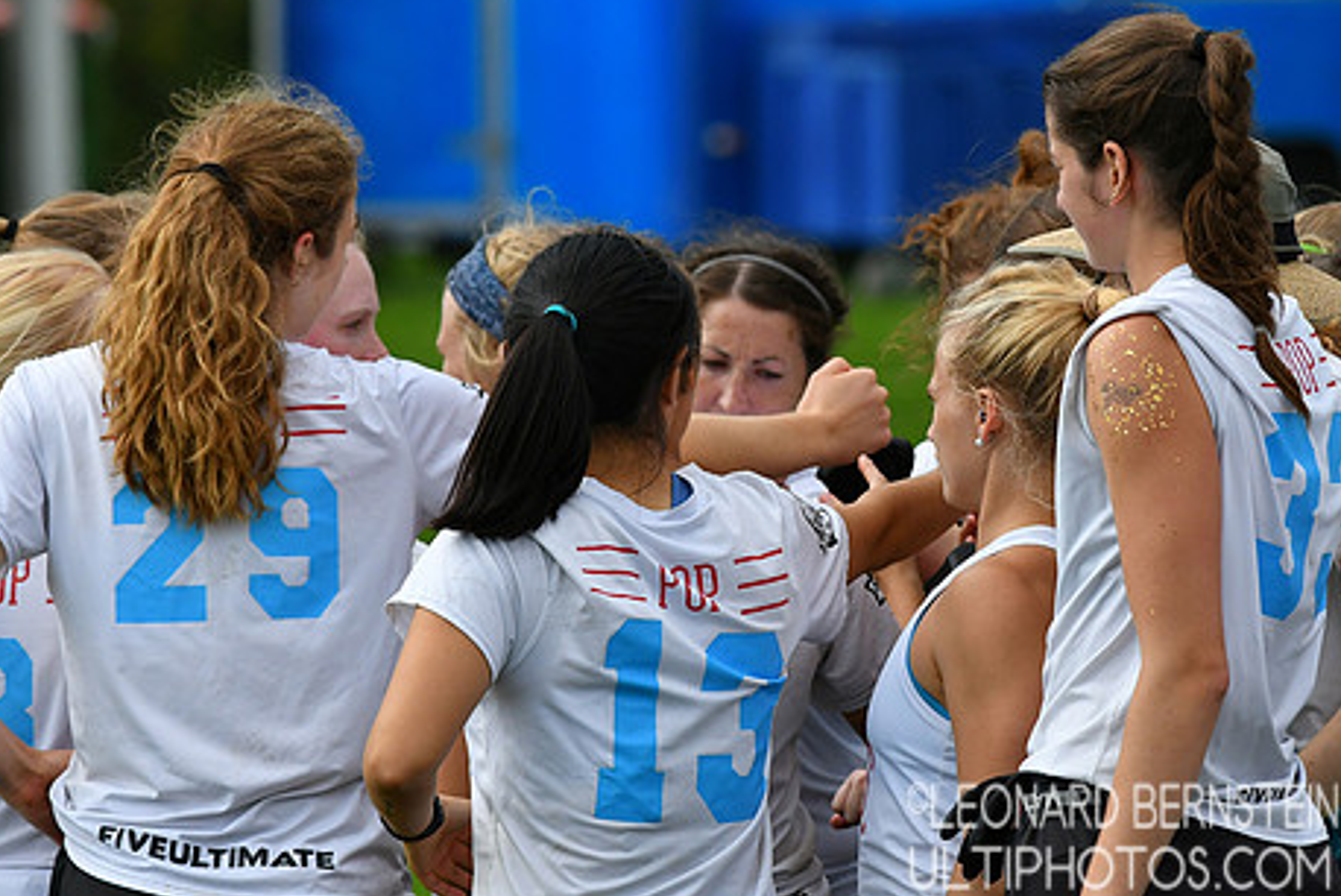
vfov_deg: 2.4
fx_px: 21245
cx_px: 714
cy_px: 359
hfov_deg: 3.6
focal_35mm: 570
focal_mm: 300
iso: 800
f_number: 6.3
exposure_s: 1/4000
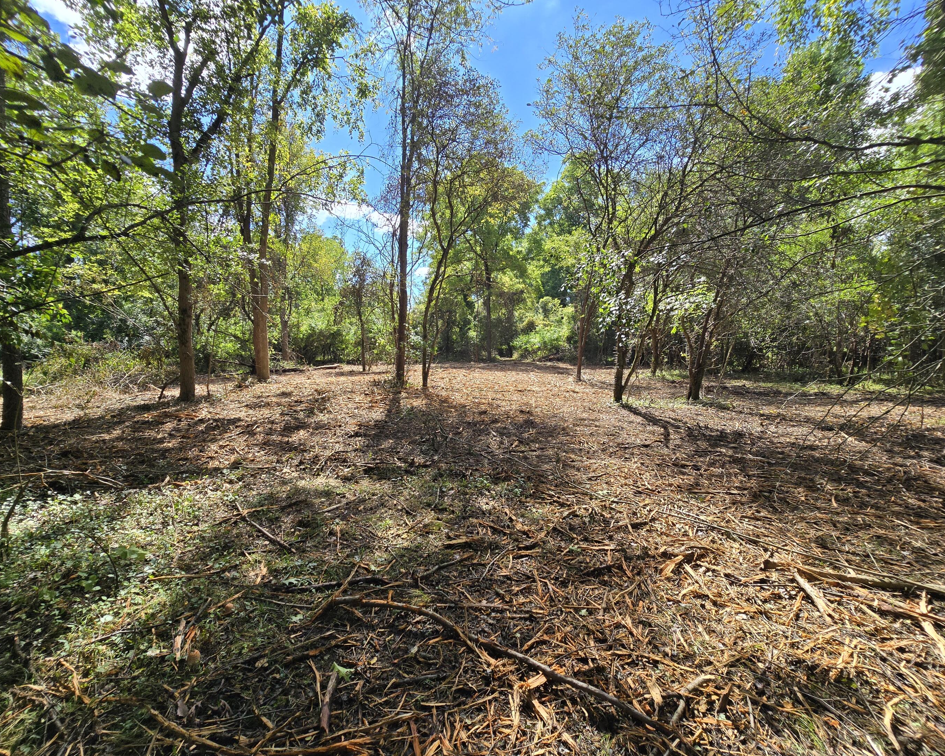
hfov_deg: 100.7
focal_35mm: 14
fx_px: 392
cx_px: 456
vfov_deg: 88.0
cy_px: 384
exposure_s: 1/1096
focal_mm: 2.2
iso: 50
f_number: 2.2
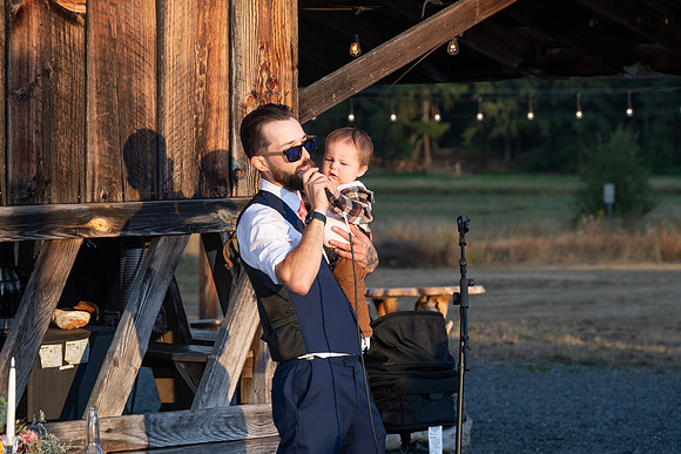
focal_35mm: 150
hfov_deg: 13.7
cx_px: 340
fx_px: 2838
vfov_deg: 9.2
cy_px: 227
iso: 320
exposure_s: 1/125
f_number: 8
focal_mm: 150
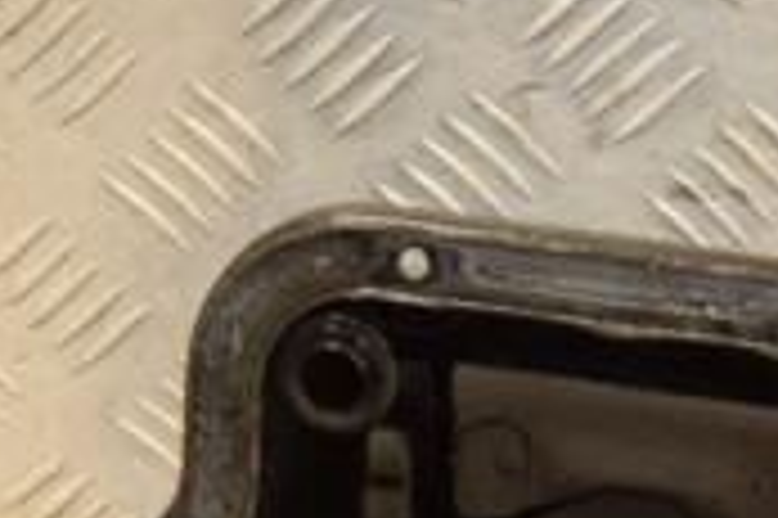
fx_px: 3368
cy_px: 721
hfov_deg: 13.1
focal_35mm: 156
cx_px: 585
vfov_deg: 8.6
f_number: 5
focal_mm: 30
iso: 800
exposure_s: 1/160
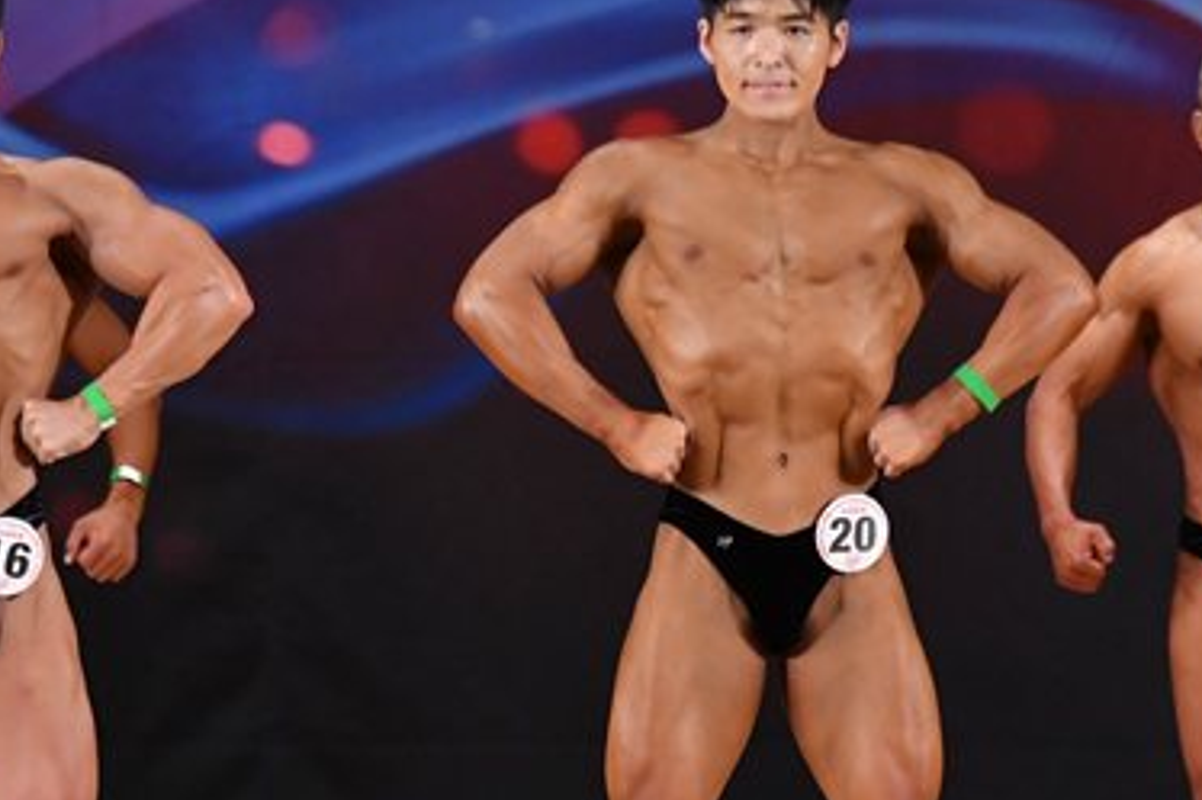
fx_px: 15552
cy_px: 559
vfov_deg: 2.9
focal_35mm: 466
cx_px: 747
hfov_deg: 4.4
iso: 3200
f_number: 5.6
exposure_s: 1/400
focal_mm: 150
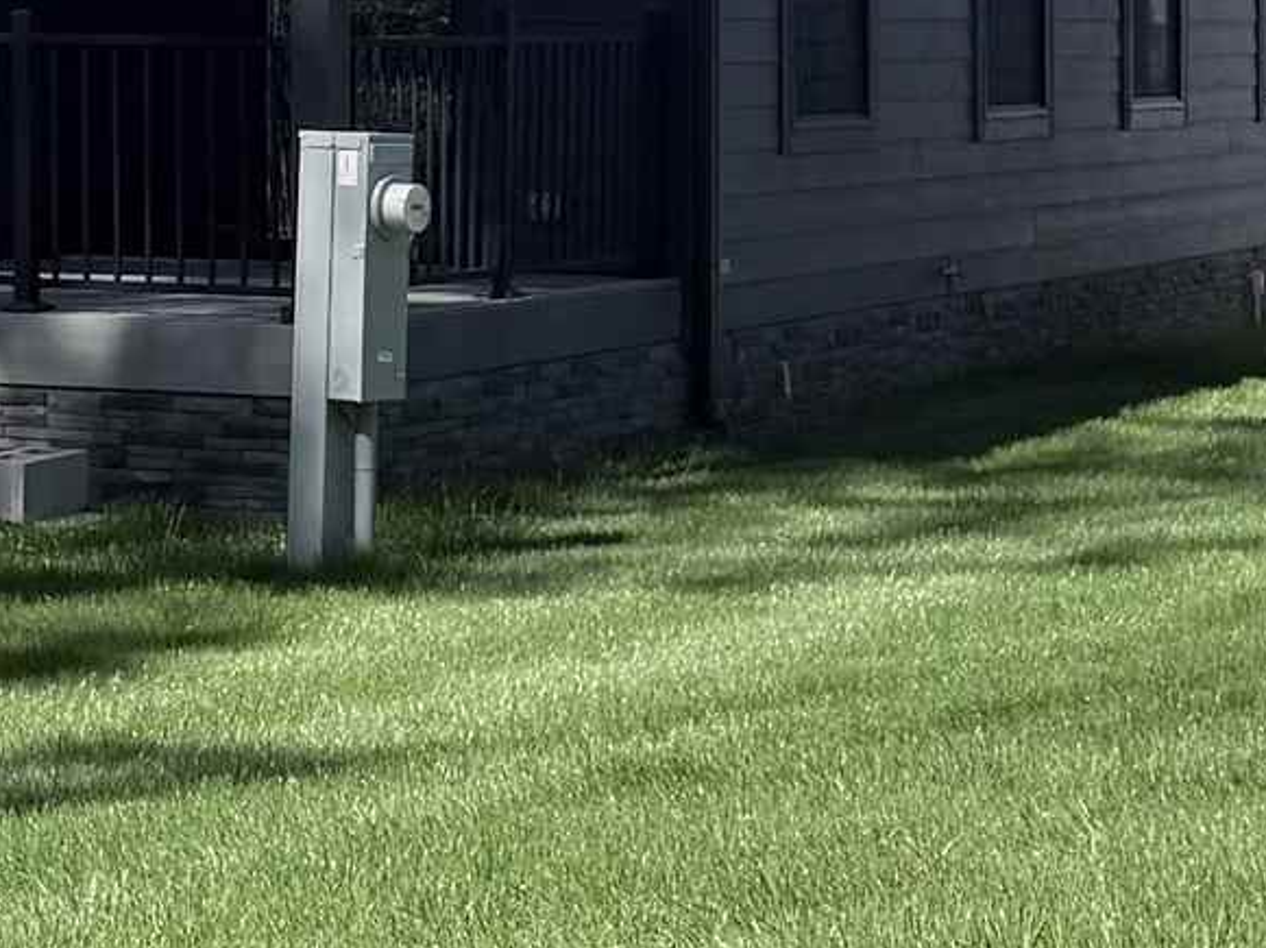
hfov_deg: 15.5
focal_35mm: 127
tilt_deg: +1.2
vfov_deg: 11.5
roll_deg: +0.0
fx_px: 4642
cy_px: -89
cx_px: 340
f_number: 1.78
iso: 80
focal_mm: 6.76
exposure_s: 1/3584
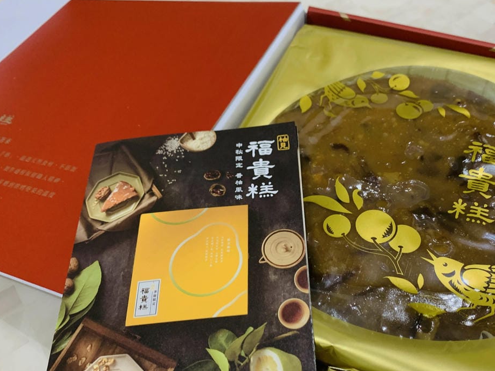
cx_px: 310
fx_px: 486
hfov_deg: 53.4
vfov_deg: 41.7
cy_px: 203
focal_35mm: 34
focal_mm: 4.25
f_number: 1.8
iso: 200
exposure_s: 1/60
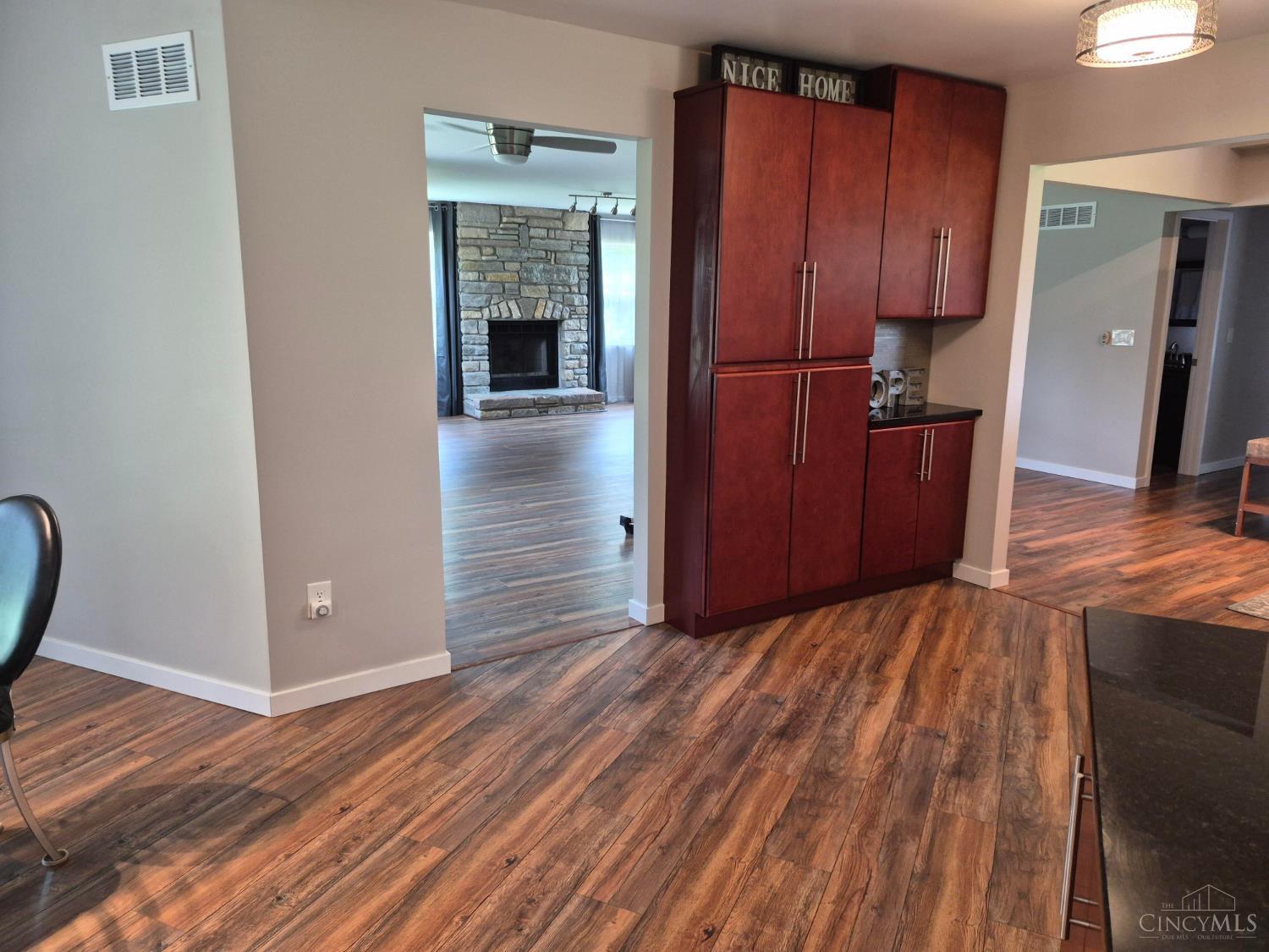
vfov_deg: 58.9
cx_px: 634
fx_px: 843
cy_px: 476
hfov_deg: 73.9
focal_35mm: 23
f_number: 1.8
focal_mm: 5.4
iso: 400
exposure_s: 1/120
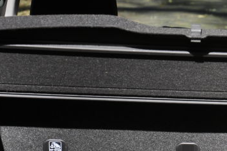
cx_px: 201
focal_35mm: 251
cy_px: 180
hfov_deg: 8.2
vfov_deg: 5.4
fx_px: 1581
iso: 200
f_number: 7.1
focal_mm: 58
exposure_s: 1/200
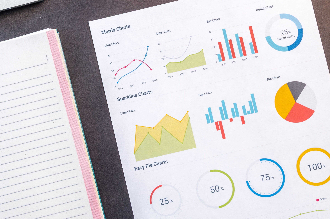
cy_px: 53
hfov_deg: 32.4
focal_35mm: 61
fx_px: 558
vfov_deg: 22.0
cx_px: 87
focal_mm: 24
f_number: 11
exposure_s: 2
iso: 100
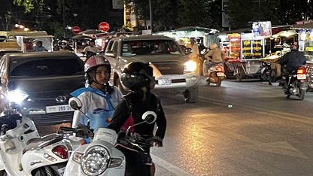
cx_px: 486
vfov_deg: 11.1
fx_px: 905
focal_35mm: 109
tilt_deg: -1.9
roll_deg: +1.6
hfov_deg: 17.4
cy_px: 53
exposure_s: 1/33
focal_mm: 5.7
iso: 400
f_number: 1.5
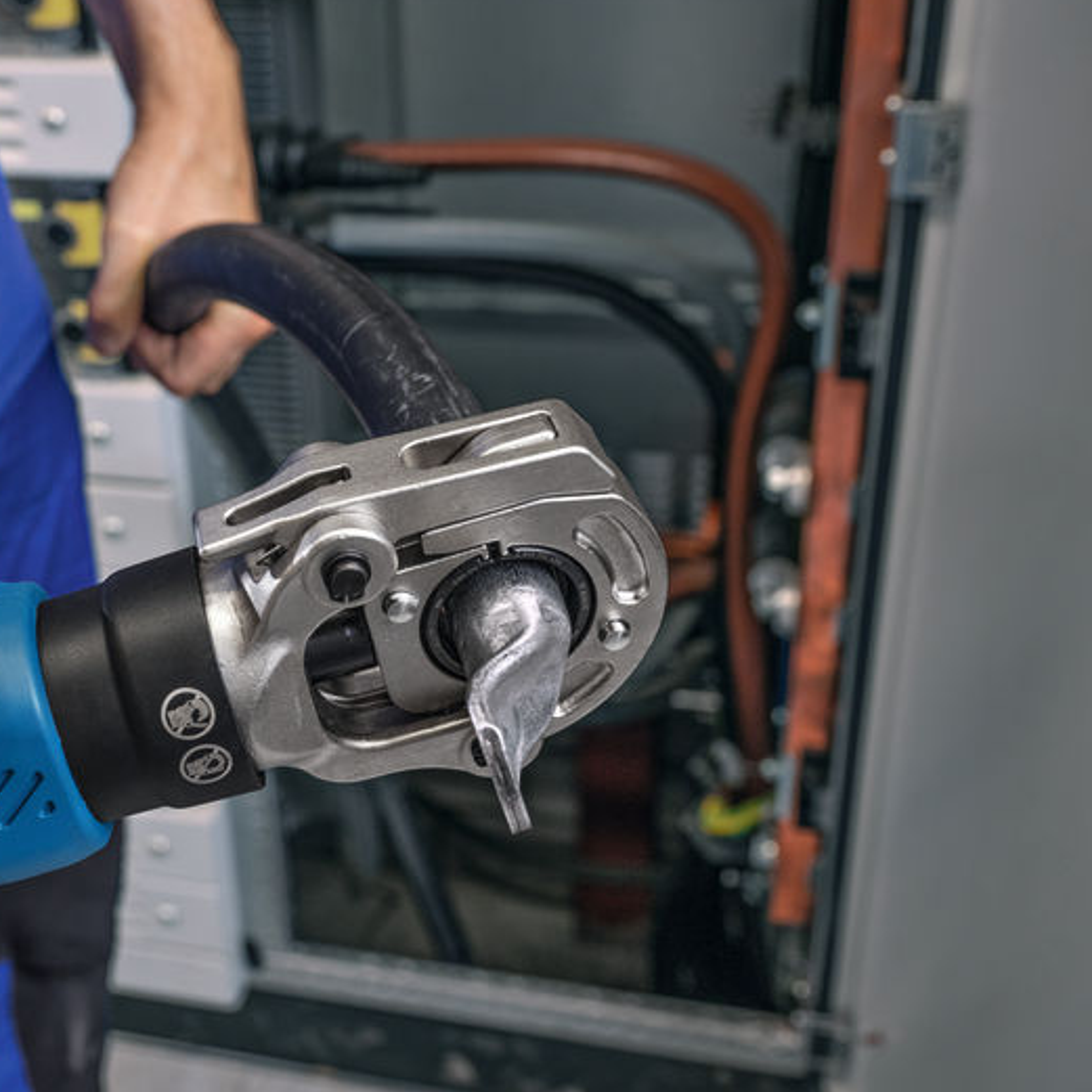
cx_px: 371
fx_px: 1677
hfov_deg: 35.7
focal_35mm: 47
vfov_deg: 36.1
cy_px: 546
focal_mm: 36
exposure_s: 1/100
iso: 800
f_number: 6.3
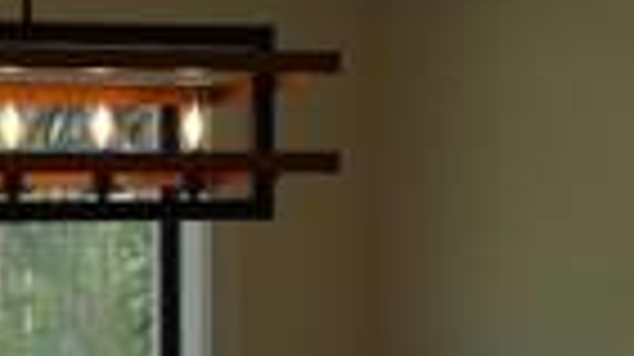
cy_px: 581
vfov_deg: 9.3
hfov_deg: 15.7
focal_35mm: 125
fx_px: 2099
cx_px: -328
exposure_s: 1/160
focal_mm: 35
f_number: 4
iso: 160
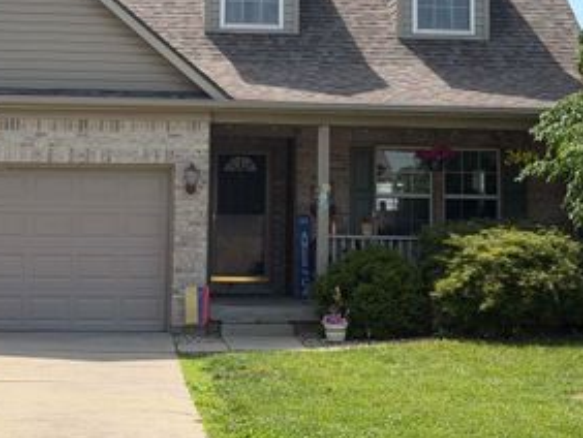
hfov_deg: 23.0
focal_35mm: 85
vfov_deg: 17.2
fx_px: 1433
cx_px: 256
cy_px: 75
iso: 64
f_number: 1.78
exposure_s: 1/3704
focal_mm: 6.76
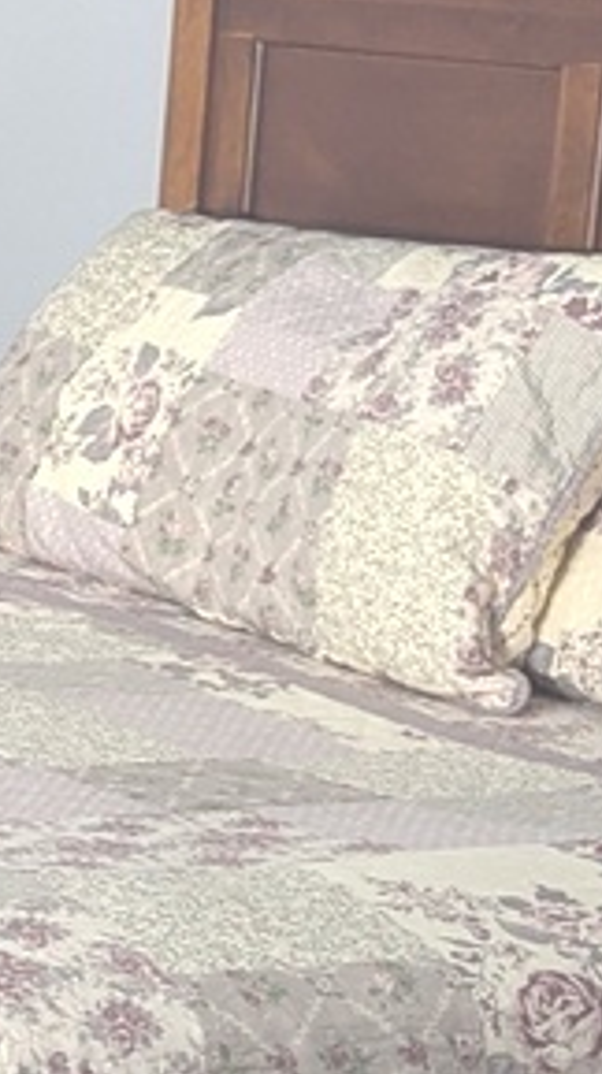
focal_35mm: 130
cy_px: 554
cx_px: -1260
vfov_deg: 16.5
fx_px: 3699
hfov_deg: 7.9
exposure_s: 1/60
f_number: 1.85
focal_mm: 6.81
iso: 97
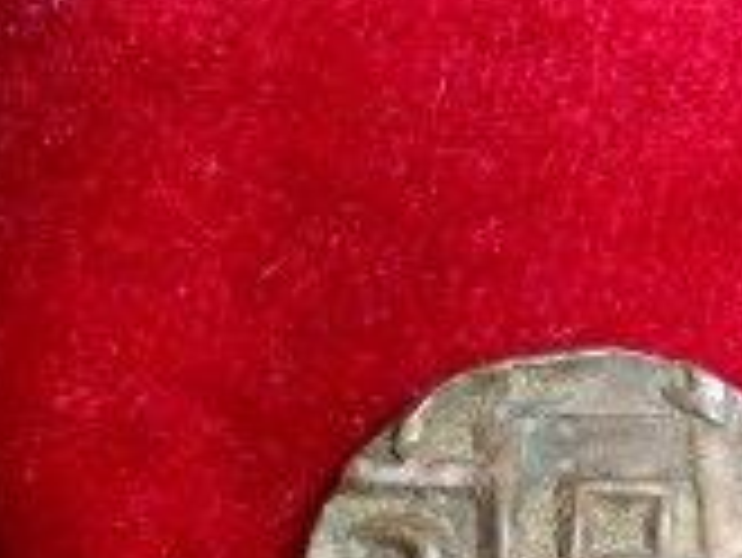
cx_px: 616
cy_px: 576
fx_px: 1394
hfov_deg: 29.0
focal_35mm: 65
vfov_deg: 21.7
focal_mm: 4
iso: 100
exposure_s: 1/30
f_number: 7.2
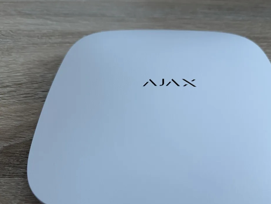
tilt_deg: -49.3
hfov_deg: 57.9
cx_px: 162
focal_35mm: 31
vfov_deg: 45.4
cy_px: 114
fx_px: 243
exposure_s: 1/121
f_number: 1.78
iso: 64
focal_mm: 6.76
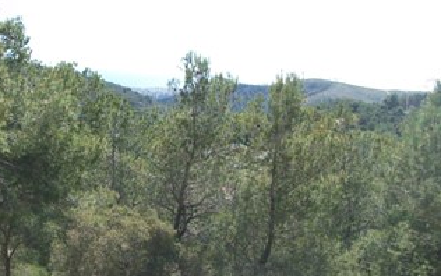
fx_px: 686
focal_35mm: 57
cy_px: 140
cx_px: 188
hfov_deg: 35.6
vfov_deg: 22.8
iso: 80
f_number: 2.8
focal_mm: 5.7
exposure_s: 1/800
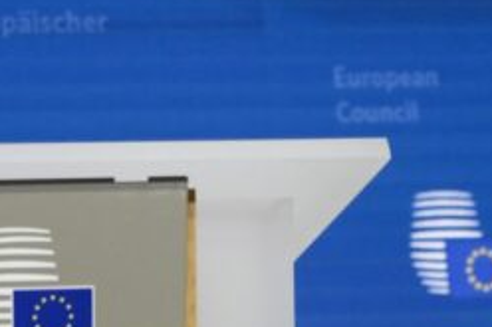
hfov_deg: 7.3
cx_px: -97
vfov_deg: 4.9
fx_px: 3851
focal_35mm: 282
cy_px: 36
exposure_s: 1/400
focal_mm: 60.7
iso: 3200
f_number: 4
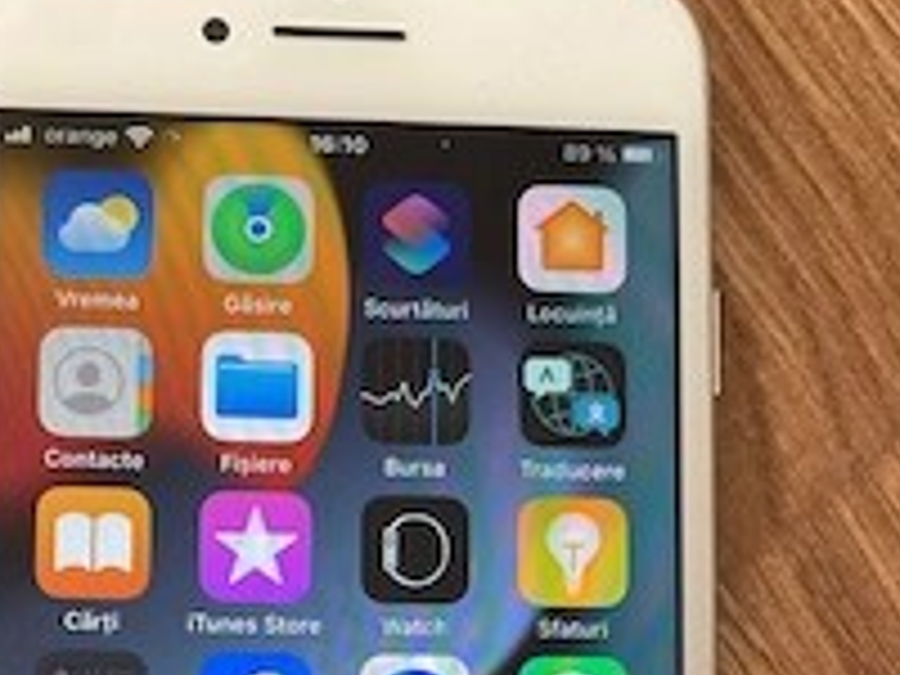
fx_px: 1352
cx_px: 356
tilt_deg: -84.9
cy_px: 765
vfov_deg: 25.7
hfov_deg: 36.7
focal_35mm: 52
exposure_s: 1/106
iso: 125
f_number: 1.6
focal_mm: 4.2
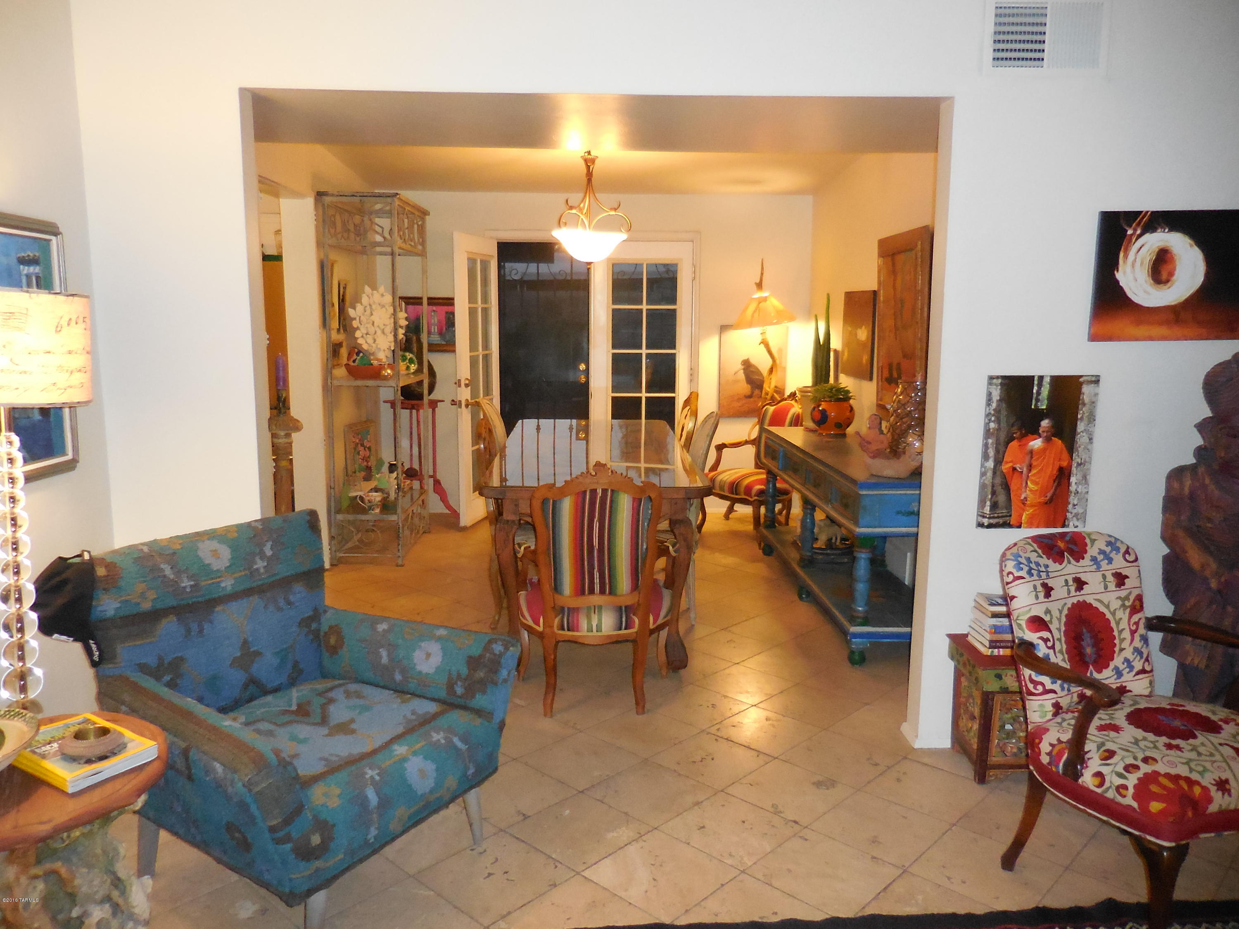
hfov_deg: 69.4
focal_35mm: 25
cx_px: 620
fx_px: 895
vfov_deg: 54.9
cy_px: 464
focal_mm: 4.5
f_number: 3.3
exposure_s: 1/25
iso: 900
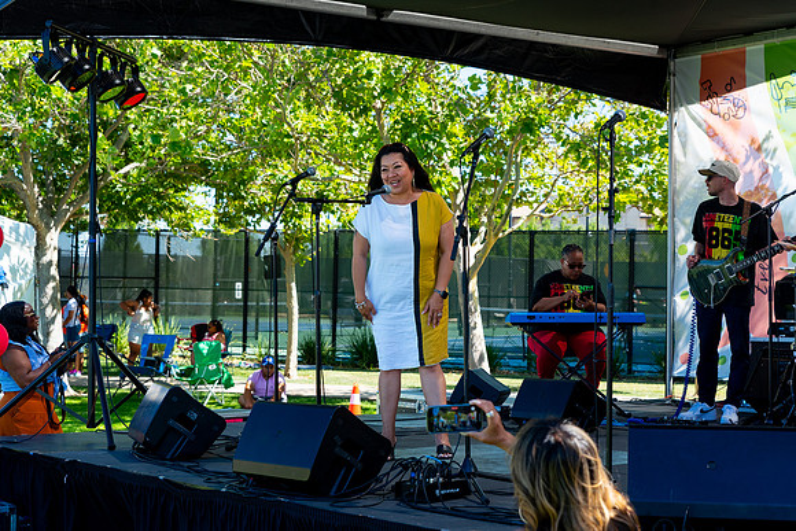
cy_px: 266
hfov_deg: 28.8
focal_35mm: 70
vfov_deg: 19.5
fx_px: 1548
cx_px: 398
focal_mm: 70
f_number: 5.6
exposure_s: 1/640
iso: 320
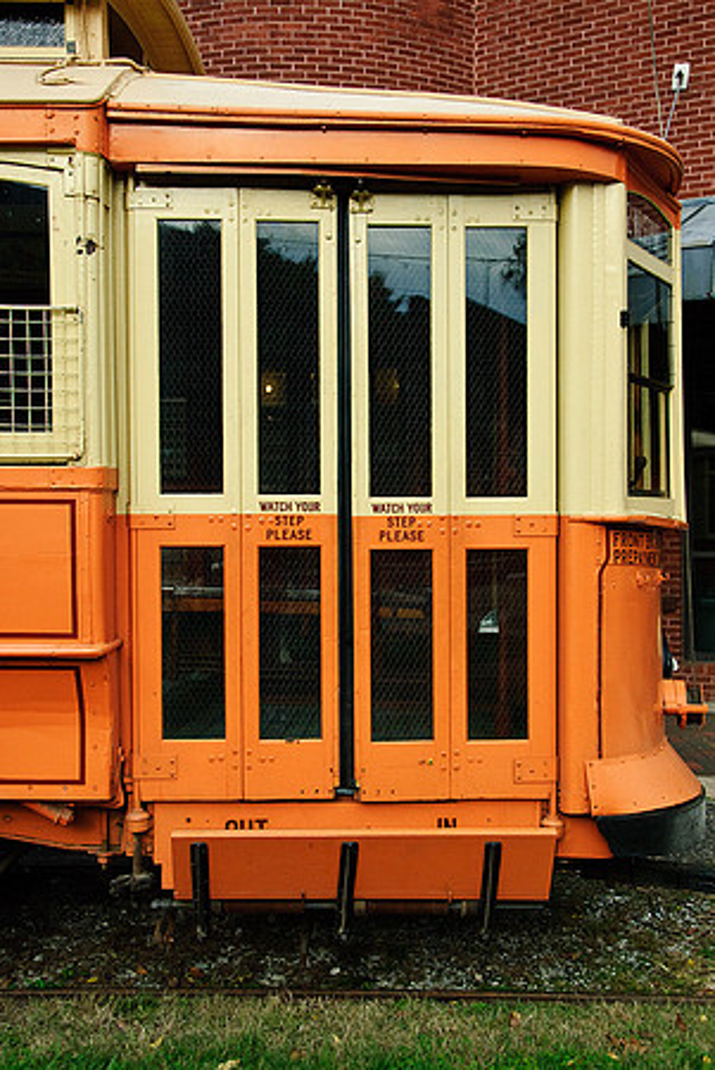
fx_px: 1248
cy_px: 535
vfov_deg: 46.4
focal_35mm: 42
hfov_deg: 32.0
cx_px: 358
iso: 400
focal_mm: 28
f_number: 6.3
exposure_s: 1/250
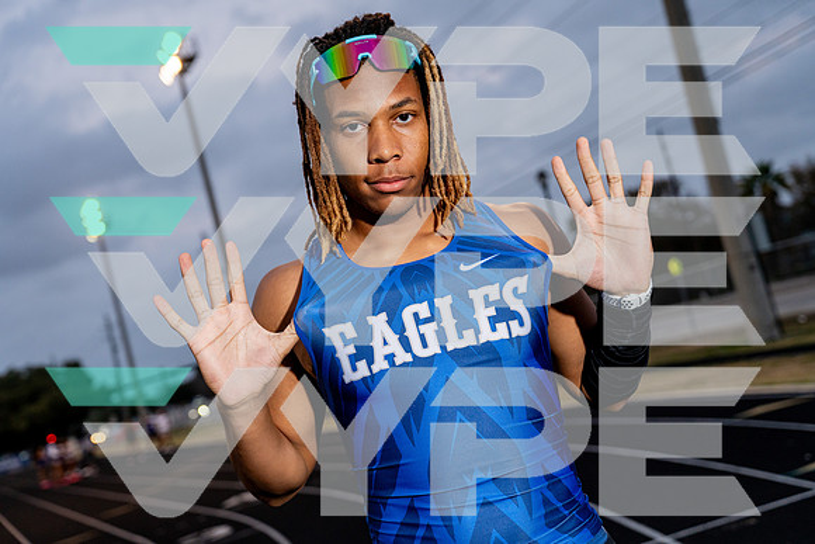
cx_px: 408
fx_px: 1245
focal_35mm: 55
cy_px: 272
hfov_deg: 36.2
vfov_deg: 24.6
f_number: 4
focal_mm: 55
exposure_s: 1/200
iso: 500
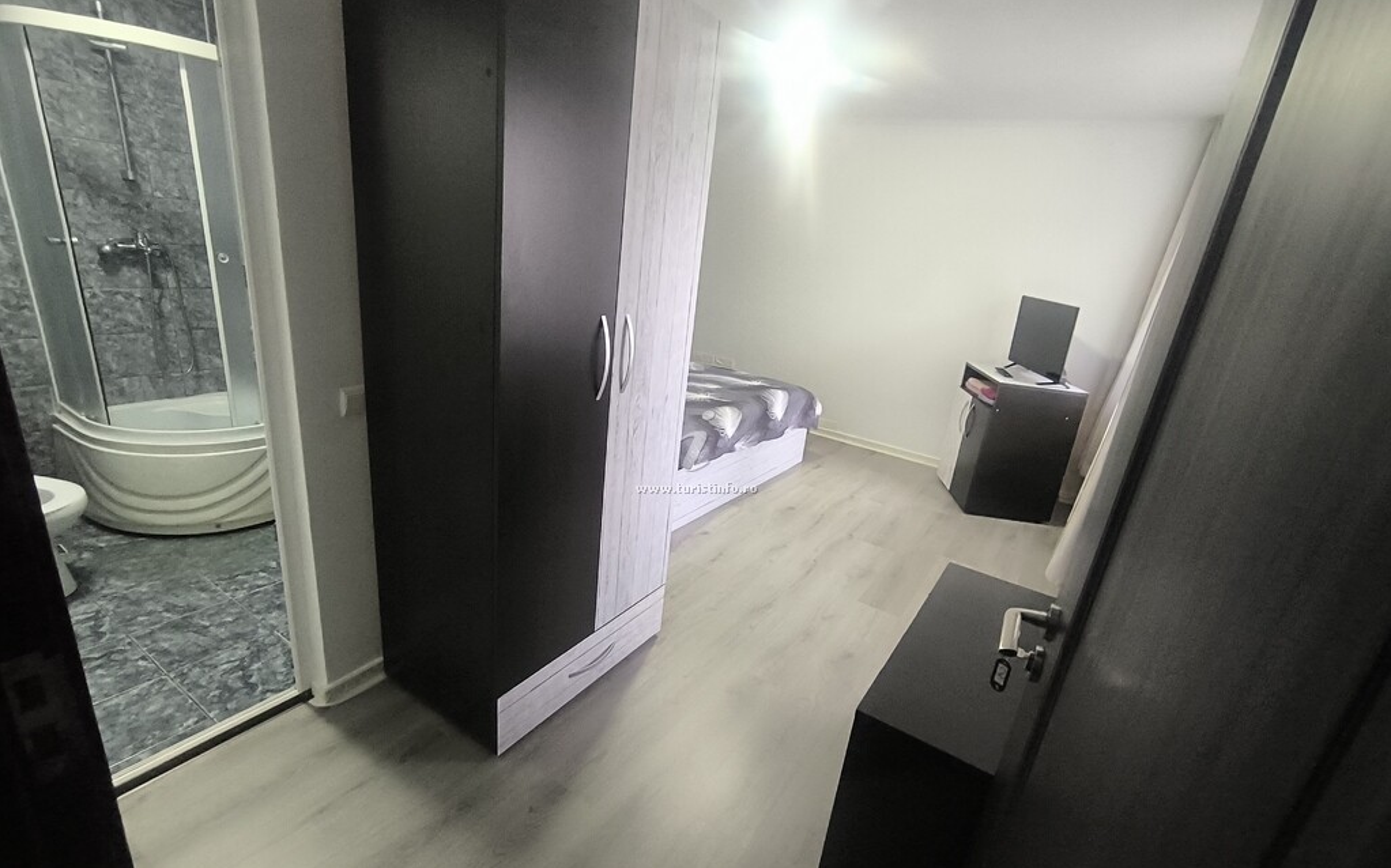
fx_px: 644
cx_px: 696
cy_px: 449
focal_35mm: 17
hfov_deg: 94.4
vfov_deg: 67.9
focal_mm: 1.65
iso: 640
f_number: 2.2
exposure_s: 1/25
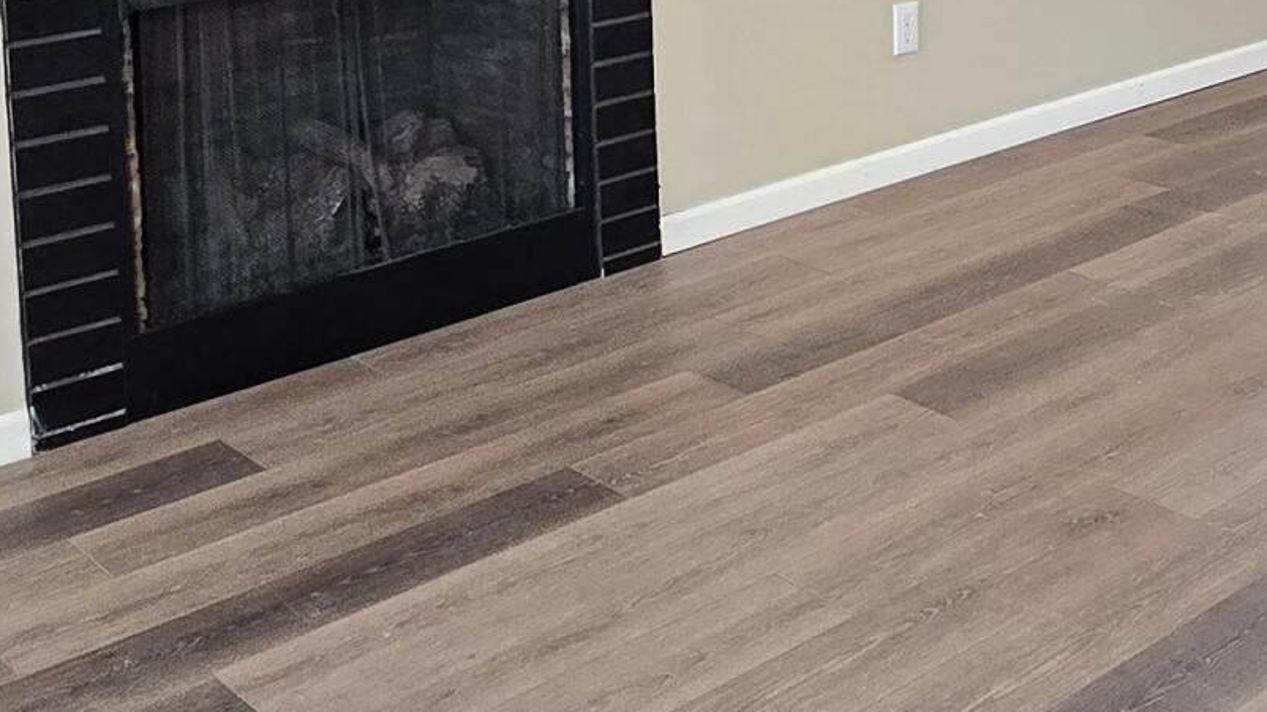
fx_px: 1780
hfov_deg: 37.6
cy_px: -240
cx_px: 1038
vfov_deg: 20.5
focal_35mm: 53
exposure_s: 1/60
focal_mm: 2.2
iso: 250
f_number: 2.2
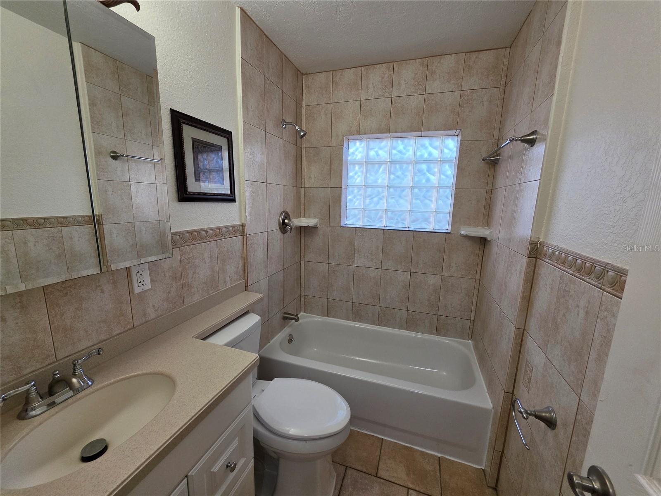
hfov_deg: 106.2
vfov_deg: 89.9
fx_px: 248
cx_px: 330
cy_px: 248
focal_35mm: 13
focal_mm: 2.2
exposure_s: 1/120
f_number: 1.9
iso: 100
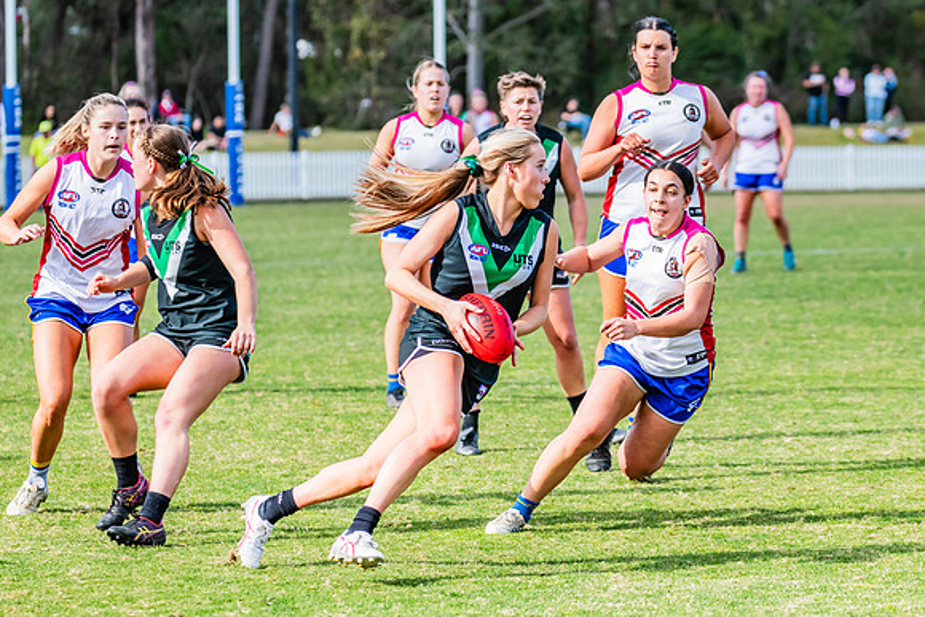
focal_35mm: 196
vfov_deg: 7.0
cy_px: 342
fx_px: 5028
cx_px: 524
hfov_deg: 10.5
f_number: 5.6
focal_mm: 170
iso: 800
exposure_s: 1/1600
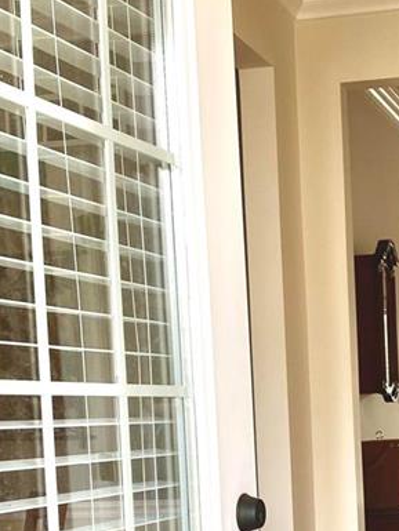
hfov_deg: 17.8
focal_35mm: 81
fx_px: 1244
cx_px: 389
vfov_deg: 23.4
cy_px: 492
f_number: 1.8
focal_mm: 4.25
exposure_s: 1/129
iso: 32
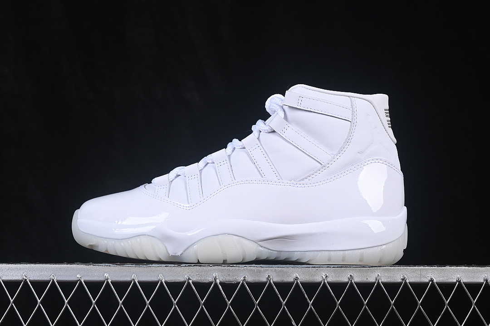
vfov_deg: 18.2
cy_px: 163
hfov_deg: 27.0
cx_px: 245
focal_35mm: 75
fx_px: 1021
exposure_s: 1/80
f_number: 8
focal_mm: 50
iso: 160
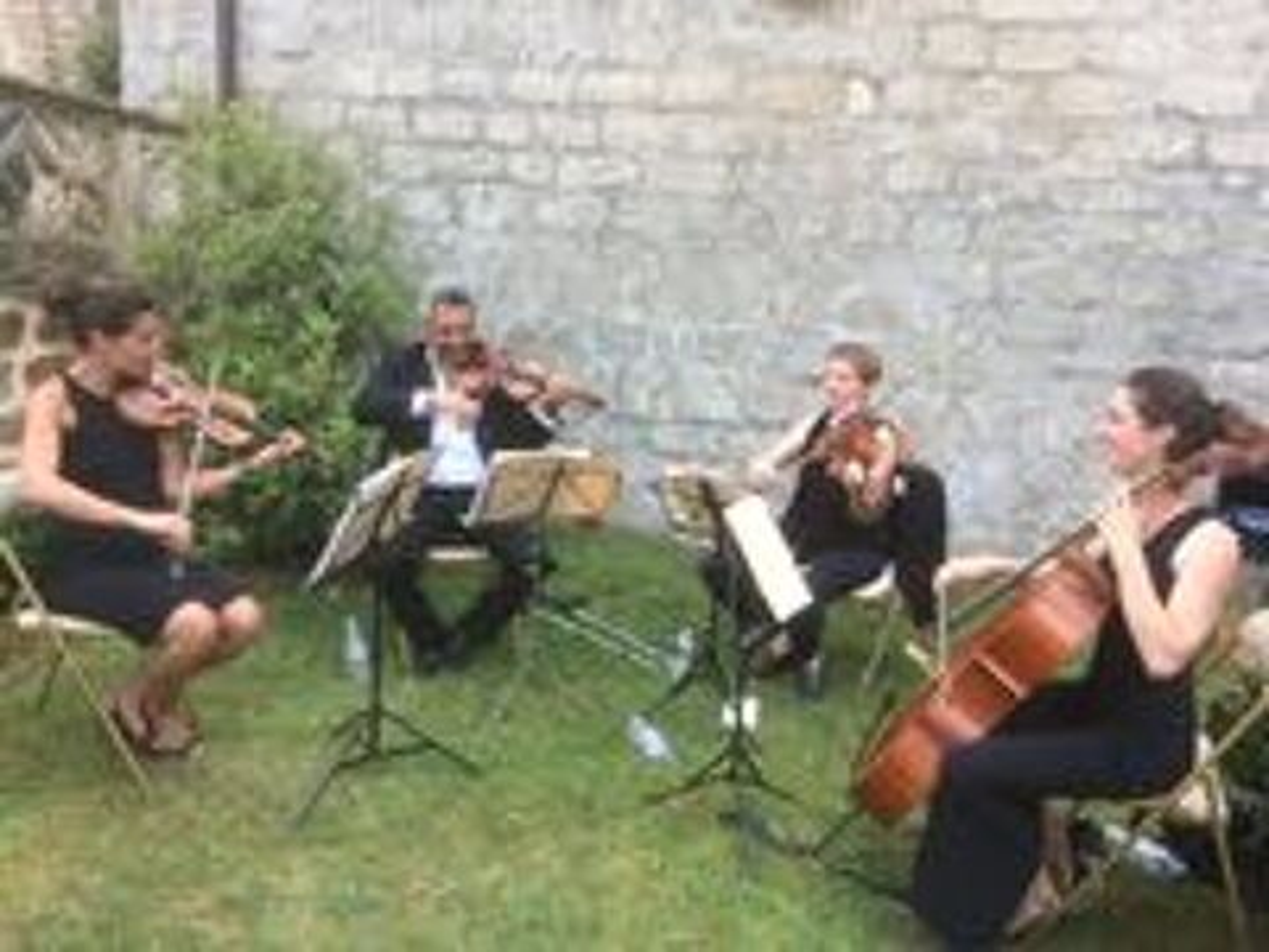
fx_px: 1063
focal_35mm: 29
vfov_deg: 48.2
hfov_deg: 61.7
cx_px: 634
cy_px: 476
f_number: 2.2
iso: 32
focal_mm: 4.15
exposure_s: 1/197
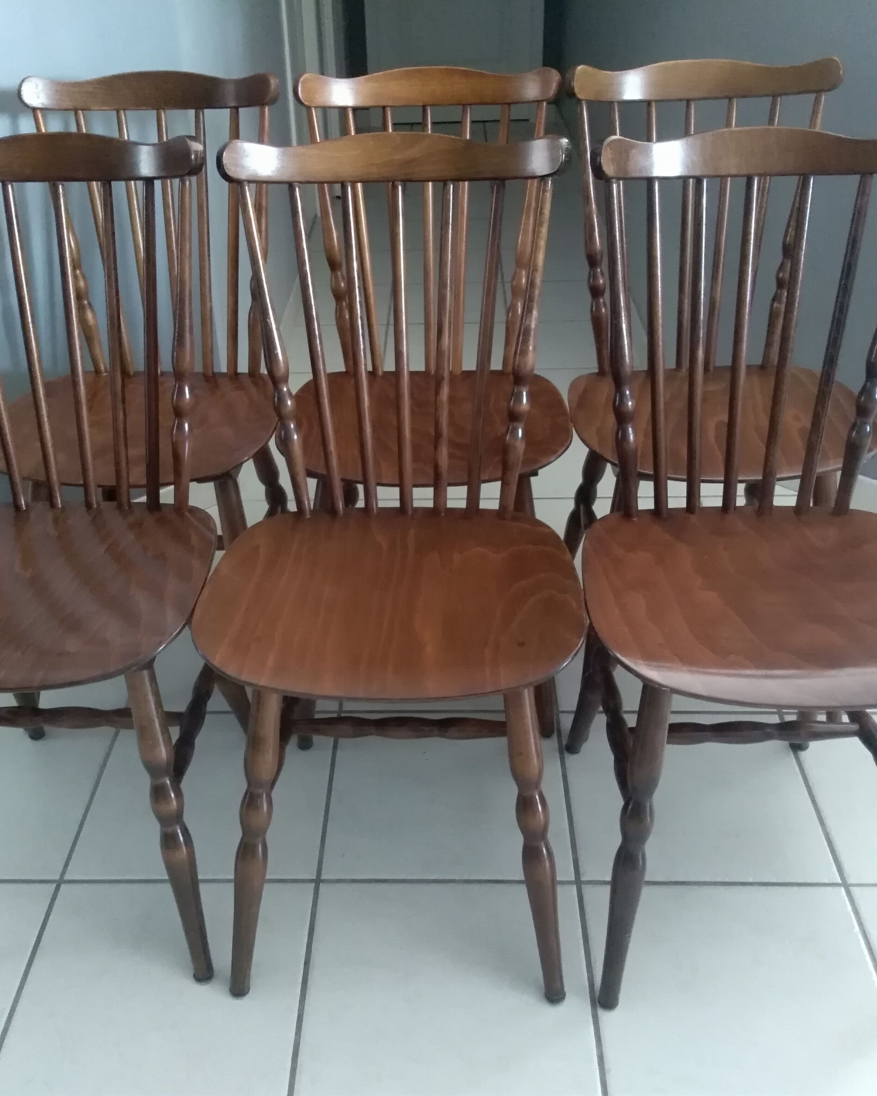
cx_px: 409
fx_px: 1103
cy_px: 549
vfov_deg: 52.8
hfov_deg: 43.3
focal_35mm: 34
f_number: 2
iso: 868
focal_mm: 3.54
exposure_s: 1/30
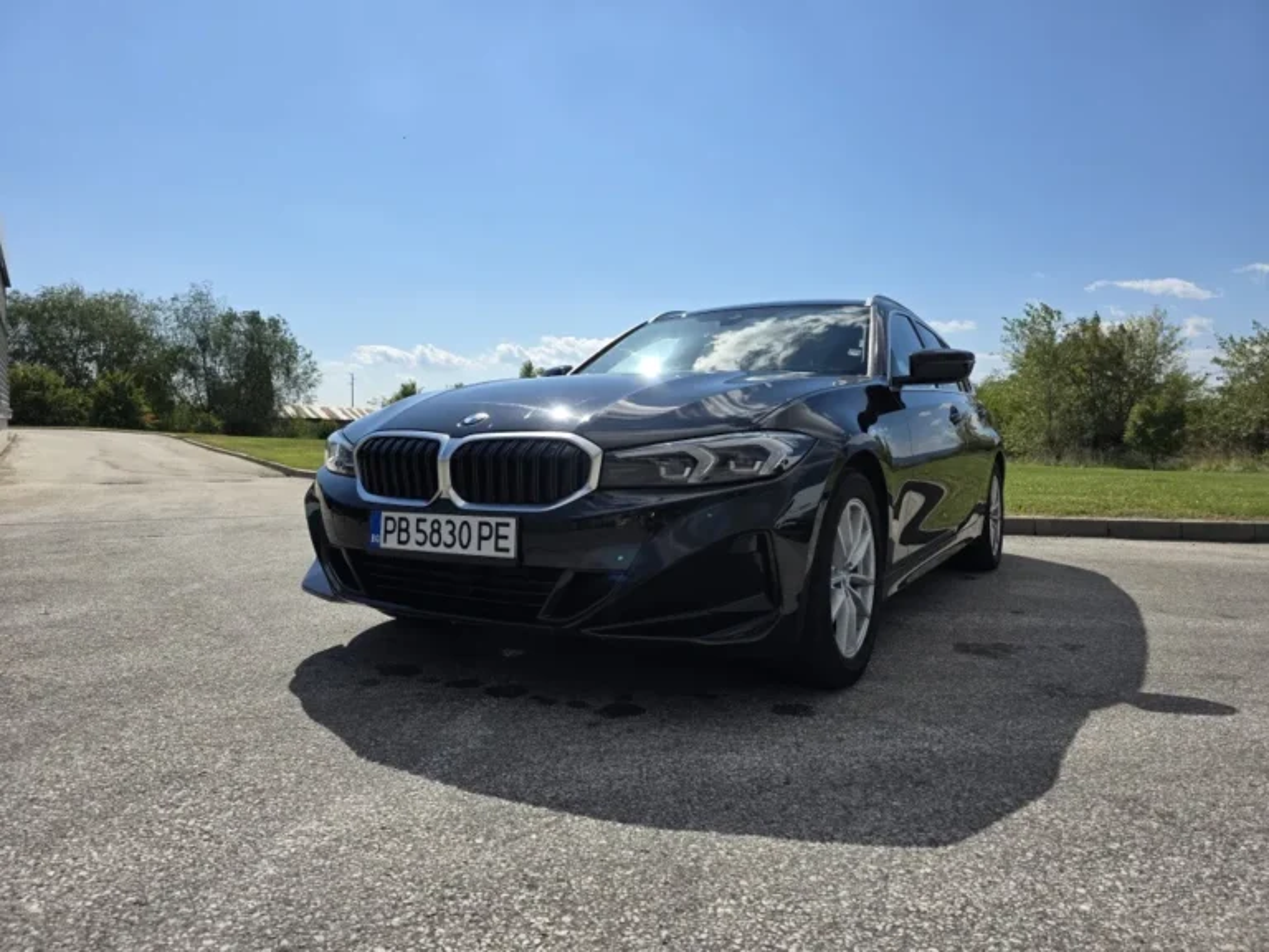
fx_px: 843
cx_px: 634
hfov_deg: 73.9
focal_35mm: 23
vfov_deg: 58.9
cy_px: 476
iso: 64
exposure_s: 1/7944
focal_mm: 6.3
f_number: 1.7
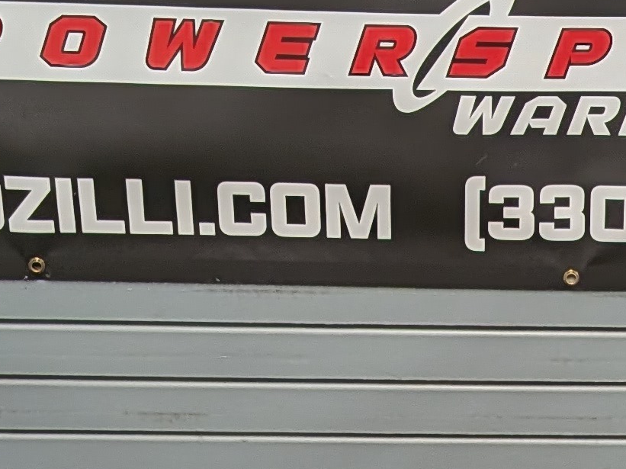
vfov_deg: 12.1
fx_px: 2115
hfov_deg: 16.7
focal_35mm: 117
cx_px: 513
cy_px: 672
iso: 29
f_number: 1.7
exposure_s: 1/40
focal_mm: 4.53
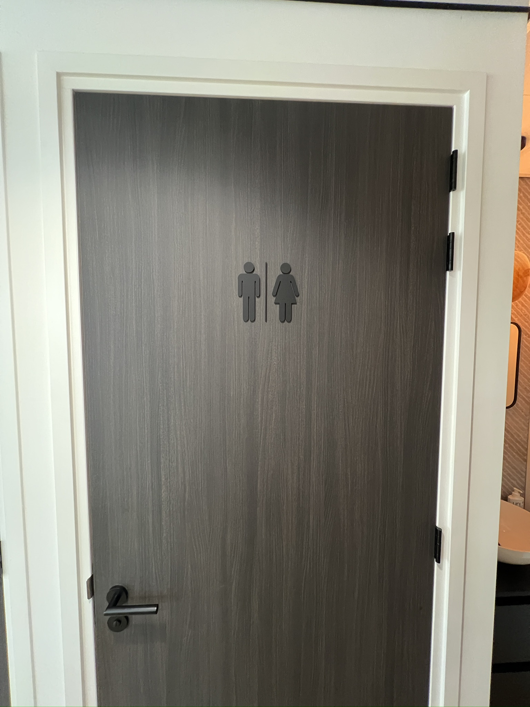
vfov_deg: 106.2
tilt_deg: -1.3
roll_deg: +0.7
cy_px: 354
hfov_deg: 89.9
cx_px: 265
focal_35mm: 13
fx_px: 265
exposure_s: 1/50
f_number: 1.8
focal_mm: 1.57
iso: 500
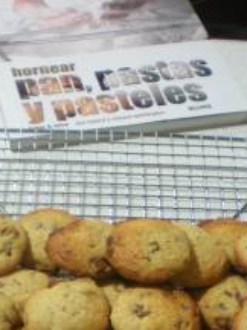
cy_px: 351
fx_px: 837
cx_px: 117
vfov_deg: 21.3
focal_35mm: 88
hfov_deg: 16.8
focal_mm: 6.3
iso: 278
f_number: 3.1
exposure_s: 1/7.9
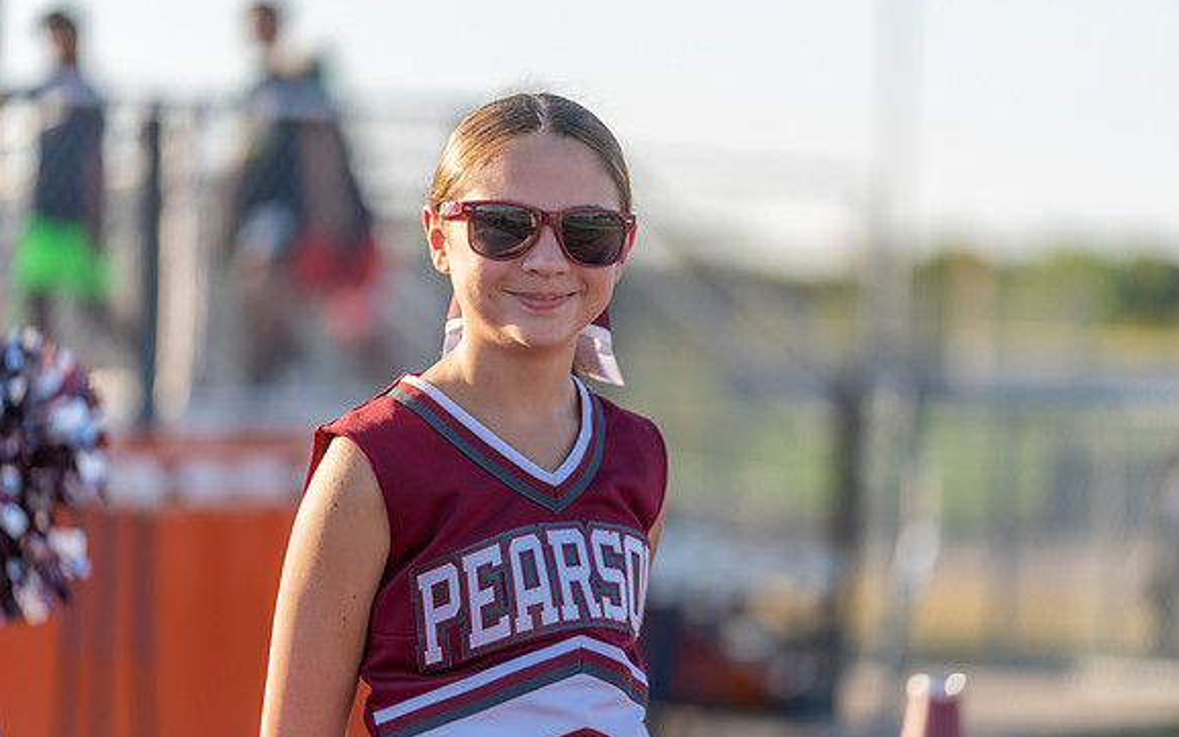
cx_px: 588
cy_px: 368
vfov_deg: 8.0
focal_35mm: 165
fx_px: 5303
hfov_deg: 12.7
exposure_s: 1/1000
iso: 100
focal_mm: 161
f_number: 2.8
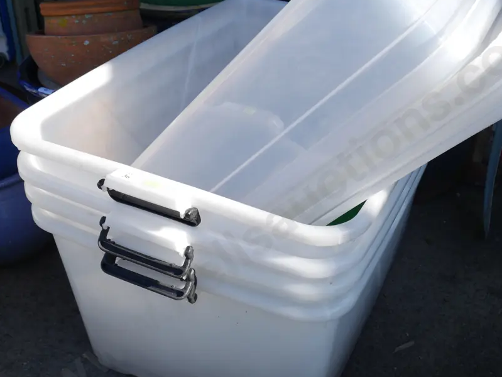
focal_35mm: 41
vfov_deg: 35.2
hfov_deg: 45.4
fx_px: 595
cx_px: 310
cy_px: 200
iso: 200
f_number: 6.3
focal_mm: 16
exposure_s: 1/320
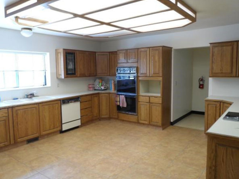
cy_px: 89
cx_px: 116
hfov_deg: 67.3
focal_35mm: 26
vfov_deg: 53.0
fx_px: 179
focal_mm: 4
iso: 160
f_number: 3.2
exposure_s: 1/30
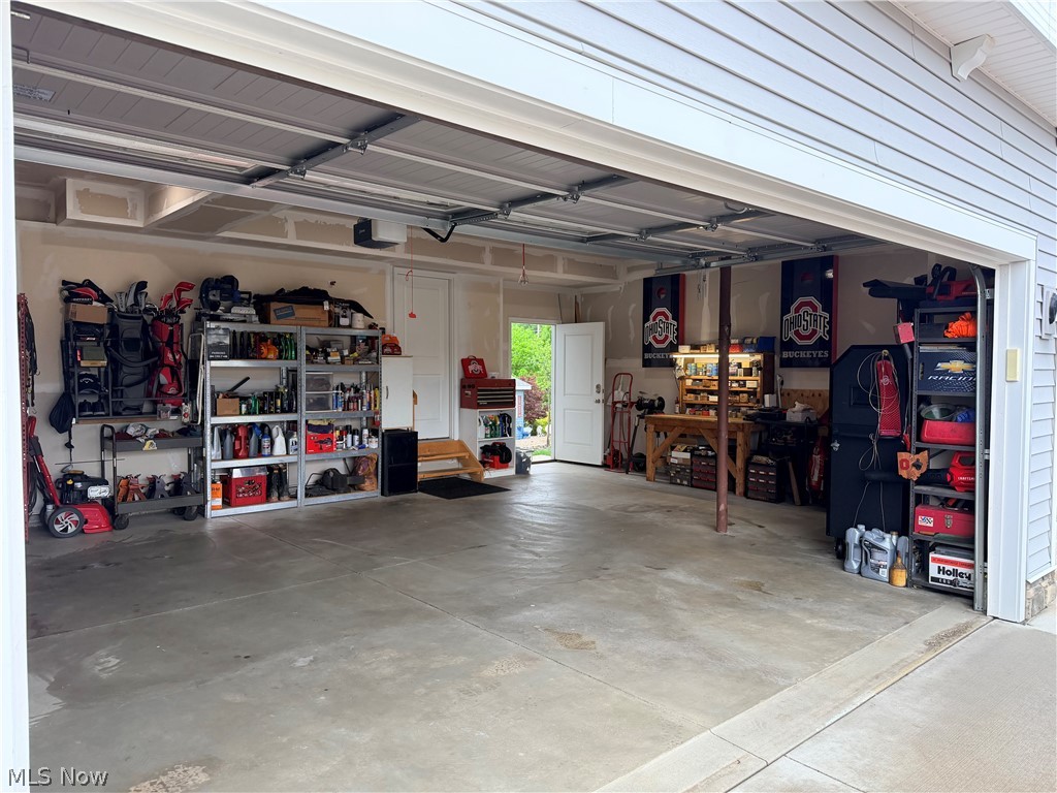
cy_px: 396
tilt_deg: -1.3
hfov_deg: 71.6
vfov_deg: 56.8
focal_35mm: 24
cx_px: 528
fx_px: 733
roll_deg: -0.8
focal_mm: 6.76
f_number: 1.78
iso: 160
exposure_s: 1/221
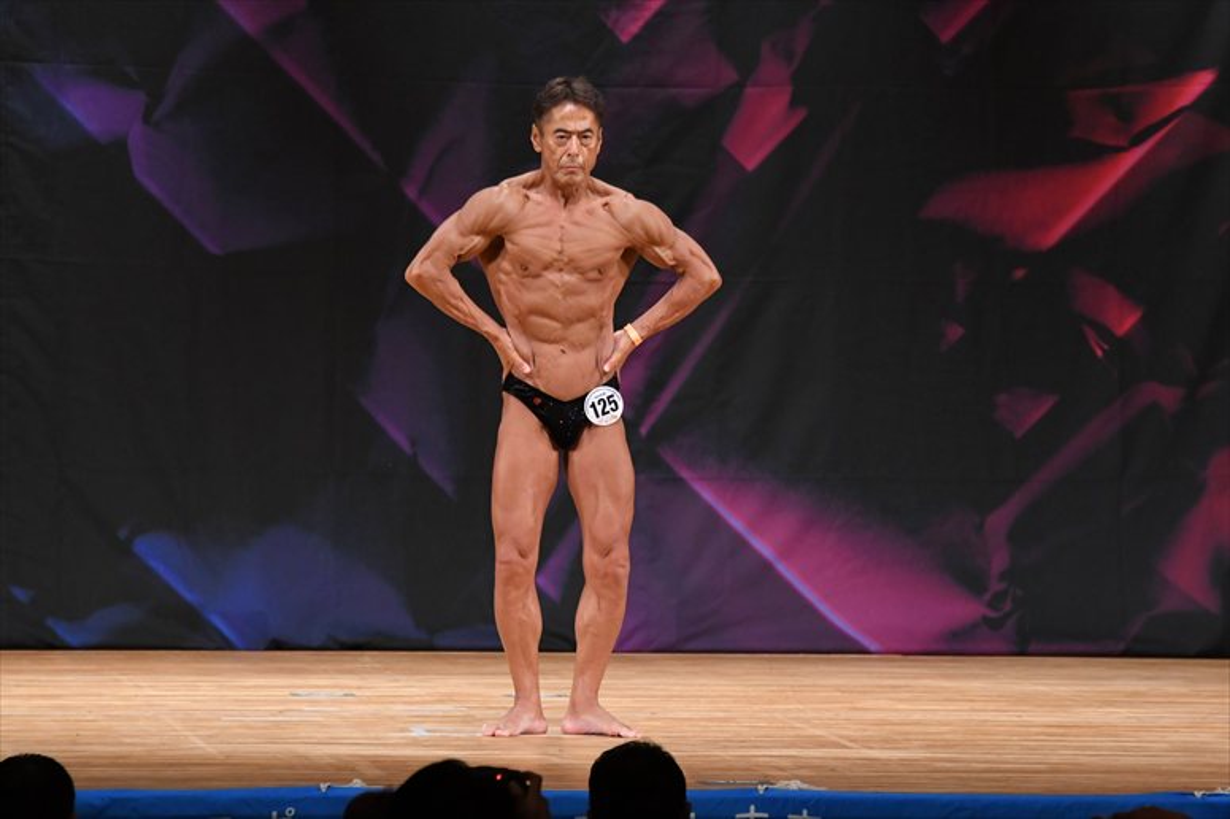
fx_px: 8708
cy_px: 410
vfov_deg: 5.4
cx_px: 615
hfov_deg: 8.1
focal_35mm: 255
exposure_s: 1/400
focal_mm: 170
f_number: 5.6
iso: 3200
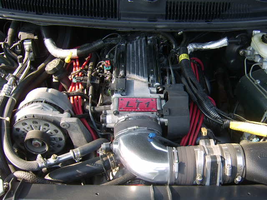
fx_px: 239
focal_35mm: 31
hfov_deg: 58.4
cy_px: 100
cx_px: 134
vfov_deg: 45.4
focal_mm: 8.13
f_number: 4
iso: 71
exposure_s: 1/92
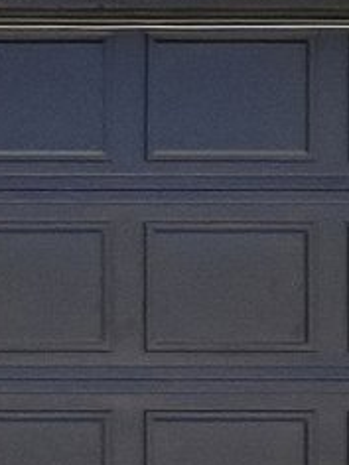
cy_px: 291
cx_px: 986
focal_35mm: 200
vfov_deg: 9.9
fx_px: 2689
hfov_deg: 6.8
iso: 400
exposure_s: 1/1000
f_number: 8
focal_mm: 16
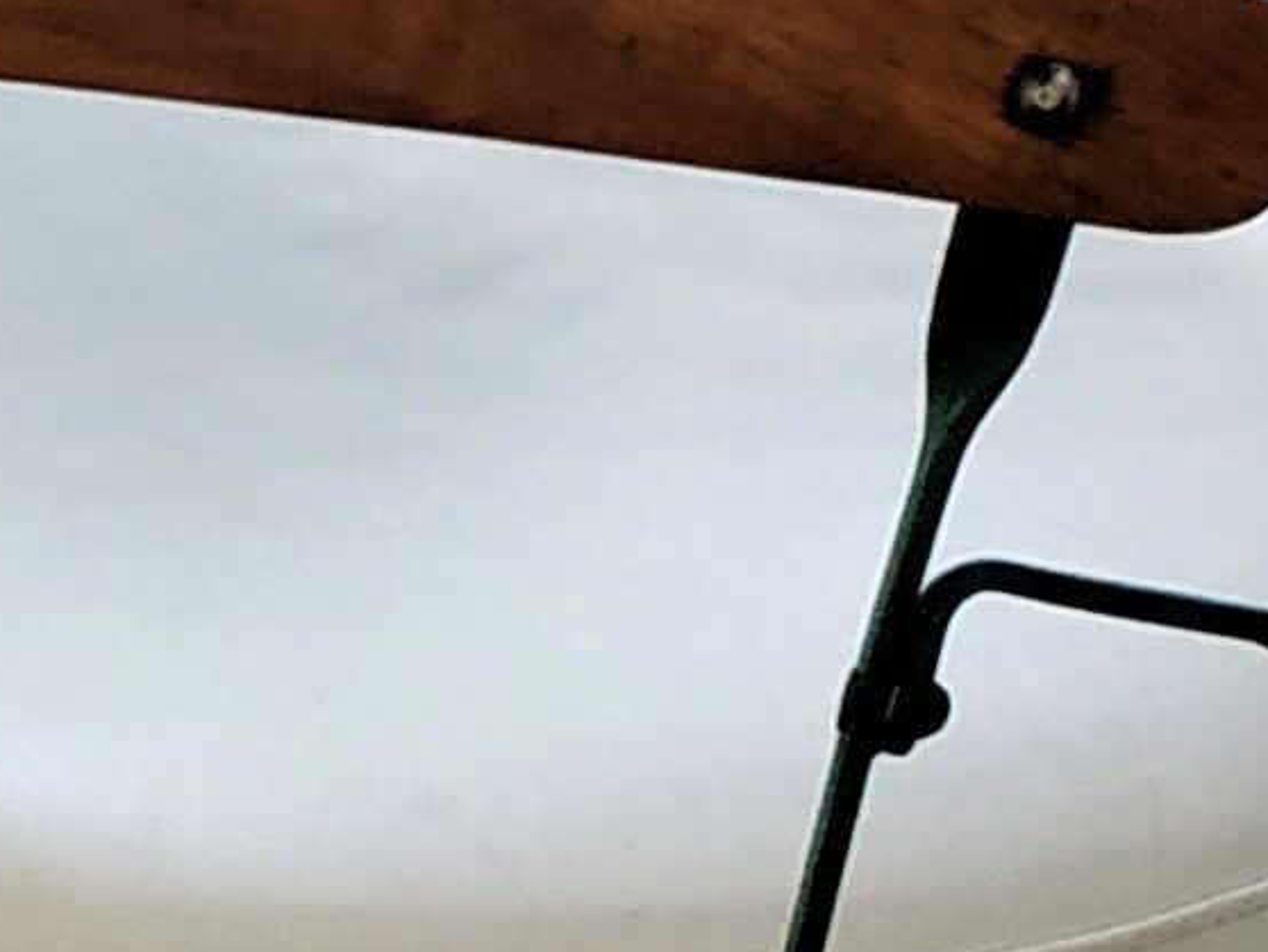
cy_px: 1731
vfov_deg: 8.3
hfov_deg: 9.3
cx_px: -2434
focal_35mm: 172
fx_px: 6303
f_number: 1.9
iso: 200
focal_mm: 3.94
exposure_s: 1/50
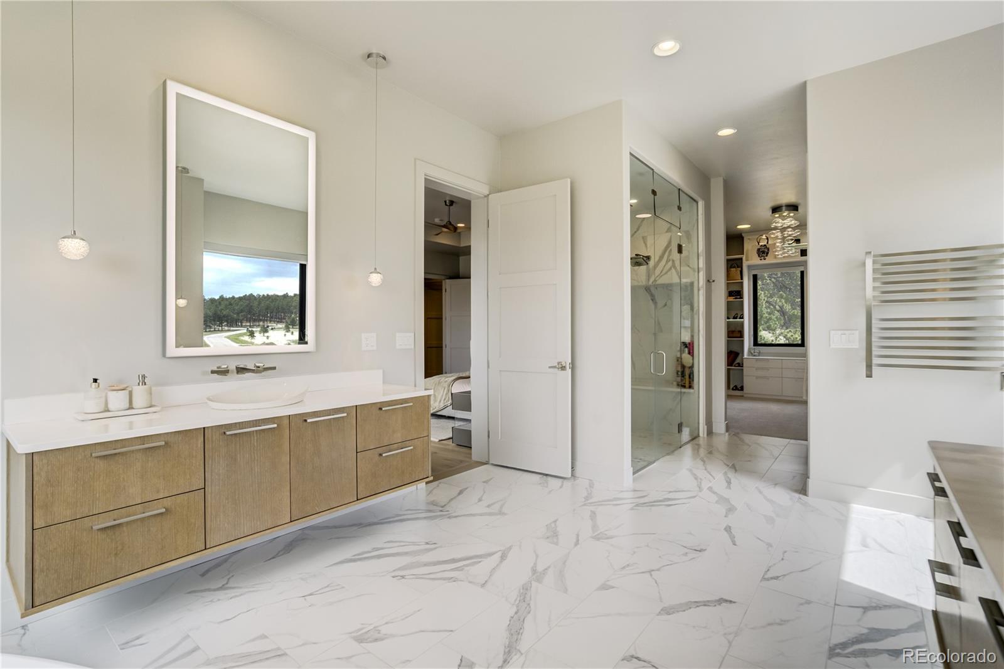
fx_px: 446
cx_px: 502
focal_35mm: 16
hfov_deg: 96.7
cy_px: 334
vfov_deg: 73.7
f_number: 7.1
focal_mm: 16
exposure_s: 1/60
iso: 320
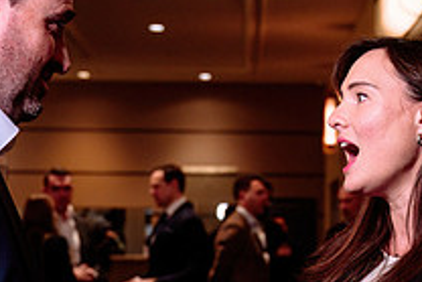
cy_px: 243
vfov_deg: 11.1
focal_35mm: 123
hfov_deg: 16.6
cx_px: 316
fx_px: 1443
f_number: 4
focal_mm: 42
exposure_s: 1/80
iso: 1600
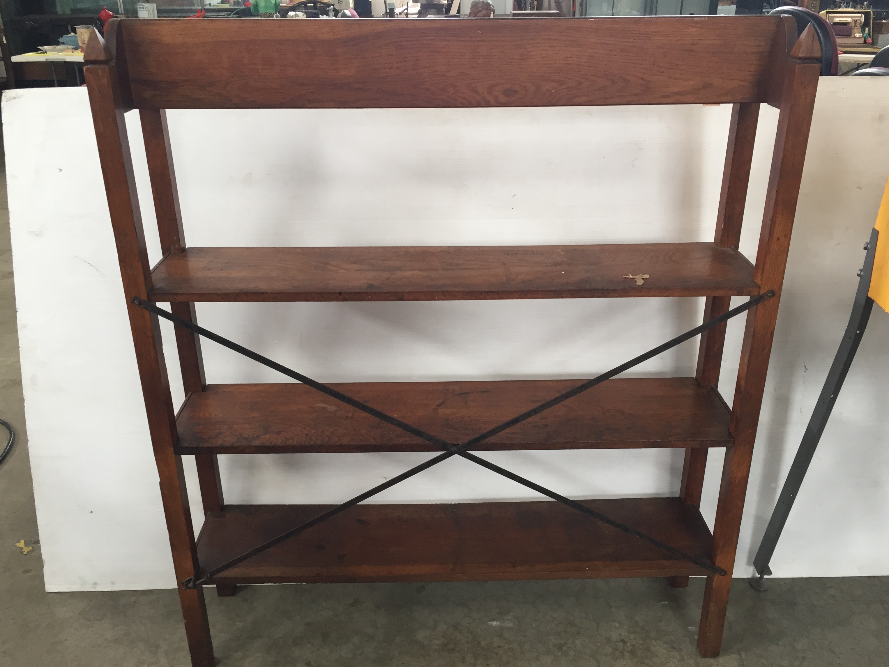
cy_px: 341
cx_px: 446
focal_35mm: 31
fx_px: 796
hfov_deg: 58.3
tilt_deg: -26.8
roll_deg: -1.9
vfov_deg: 45.4
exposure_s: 1/33
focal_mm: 4.15
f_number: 2.2
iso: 50
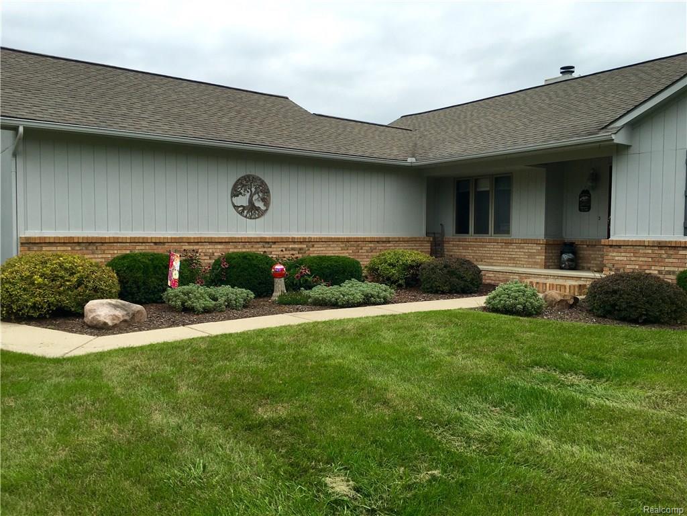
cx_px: 344
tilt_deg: -2.5
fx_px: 576
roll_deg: -0.3
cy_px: 258
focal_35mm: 29
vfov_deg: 48.2
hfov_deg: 61.7
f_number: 2.2
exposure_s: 1/1083
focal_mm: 4.15
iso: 25
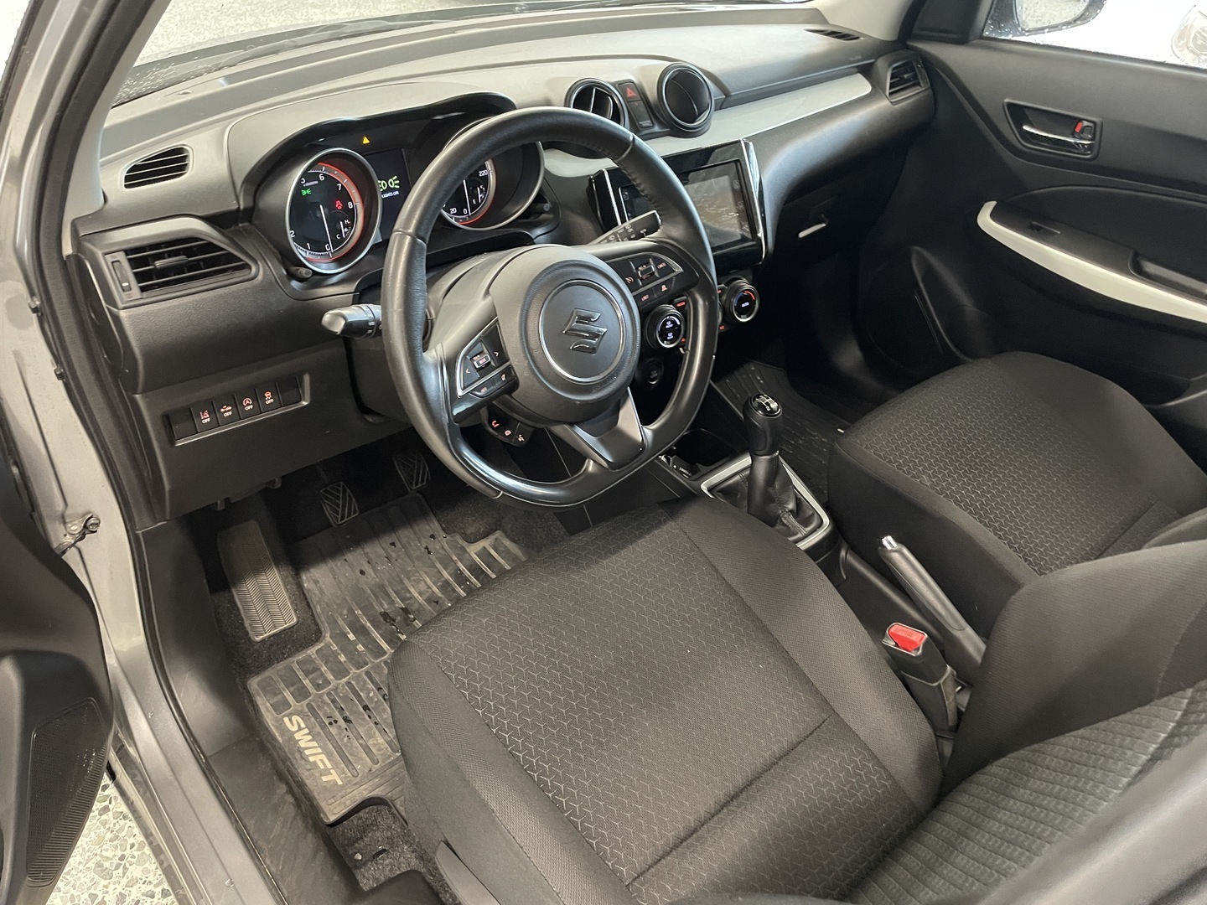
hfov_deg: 67.3
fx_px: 907
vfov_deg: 53.1
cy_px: 452
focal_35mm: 26
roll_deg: -1.6
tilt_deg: -35.7
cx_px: 604
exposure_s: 1/25
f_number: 1.6
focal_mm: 4.2
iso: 500
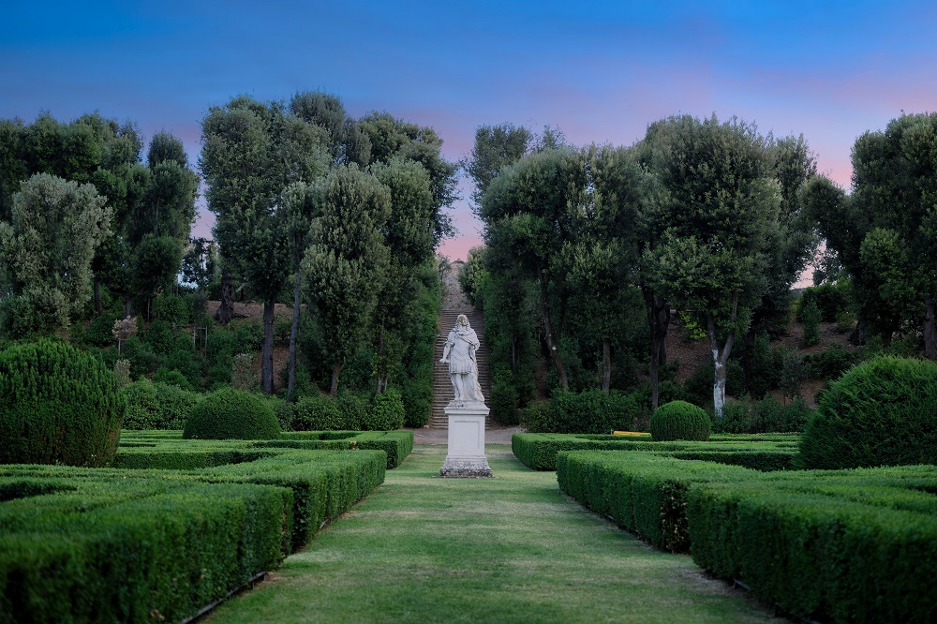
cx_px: 468
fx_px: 1821
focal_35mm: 70
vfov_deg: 19.4
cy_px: 312
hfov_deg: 28.9
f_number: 3.5
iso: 160
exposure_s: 1/200
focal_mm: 70
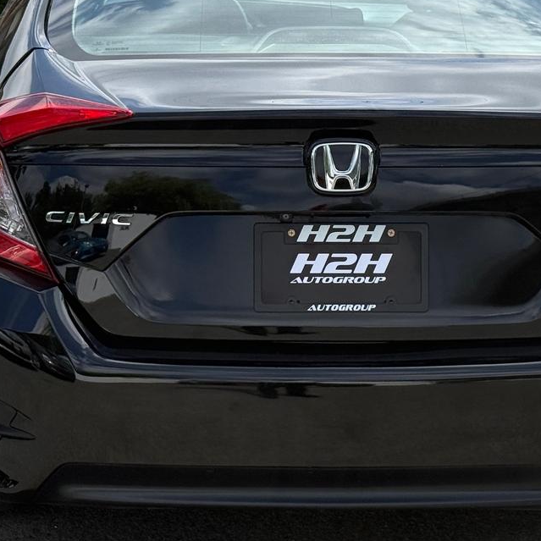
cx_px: 315
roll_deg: -0.1
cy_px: 197
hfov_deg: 20.4
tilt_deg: -9.1
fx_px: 1503
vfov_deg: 20.4
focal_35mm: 85
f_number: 1.78
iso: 80
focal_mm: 6.76
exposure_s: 1/5587
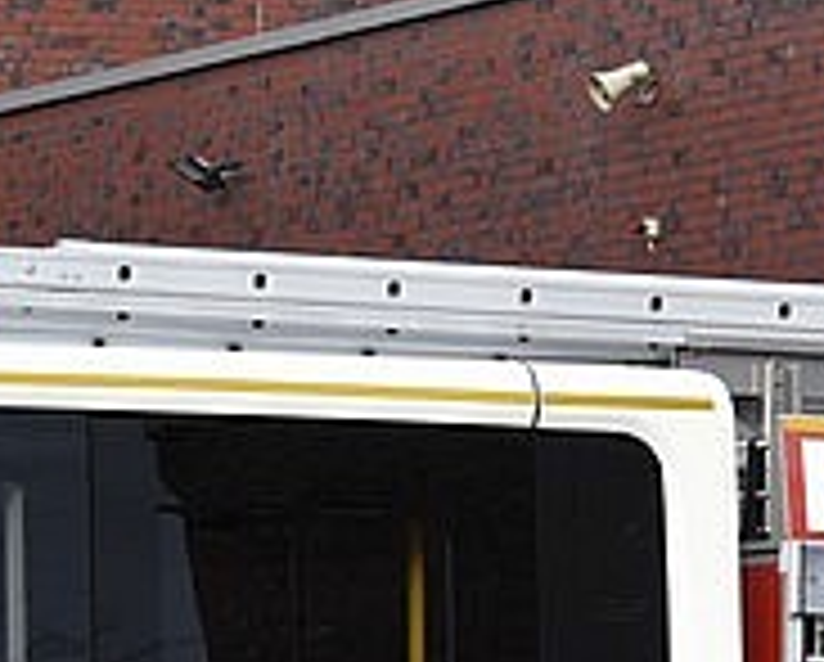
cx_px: 545
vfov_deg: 3.9
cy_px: 968
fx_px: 9575
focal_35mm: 392
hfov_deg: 4.9
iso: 320
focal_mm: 85
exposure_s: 1/250
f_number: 8
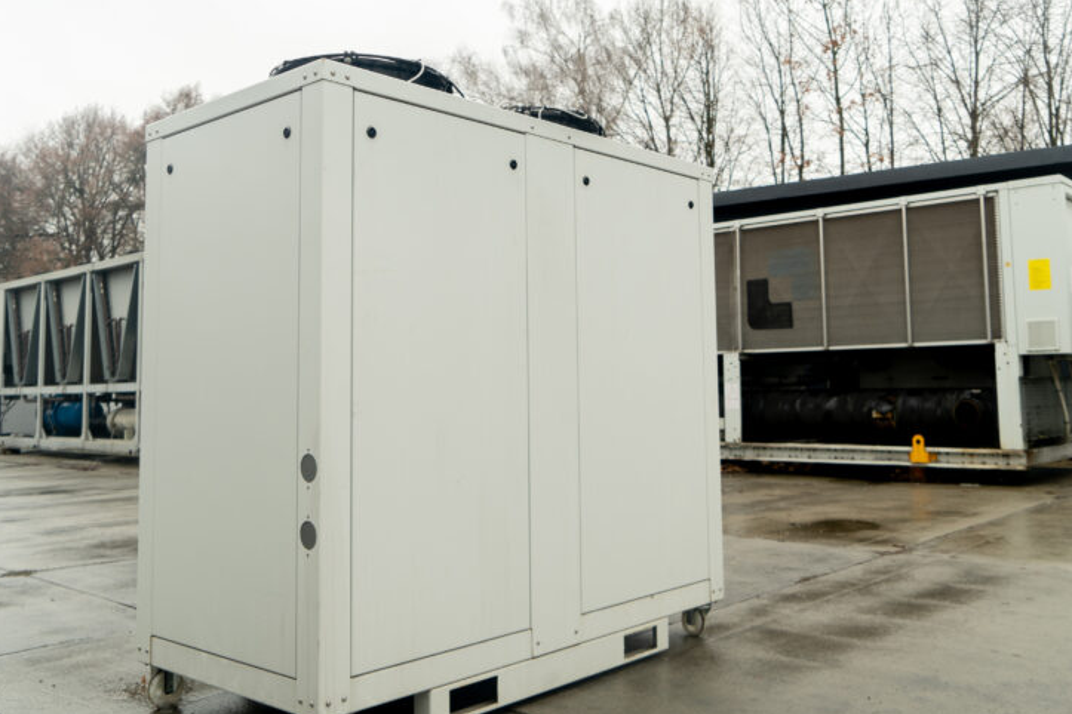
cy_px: 301
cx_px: 563
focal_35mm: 34
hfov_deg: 55.8
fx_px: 1012
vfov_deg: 38.8
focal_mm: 24
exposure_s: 1/80
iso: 100
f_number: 4.5
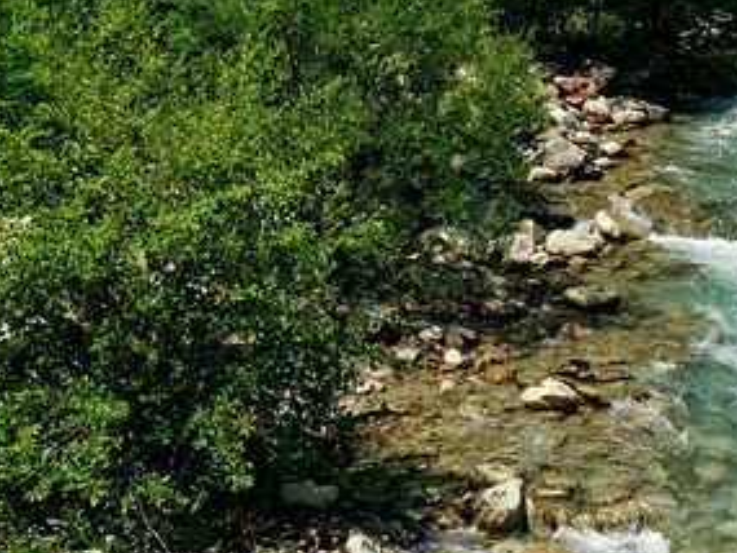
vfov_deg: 17.5
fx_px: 1725
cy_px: -76
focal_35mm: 81
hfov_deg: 23.6
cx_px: 639
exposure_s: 1/60
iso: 200
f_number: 13
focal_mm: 24
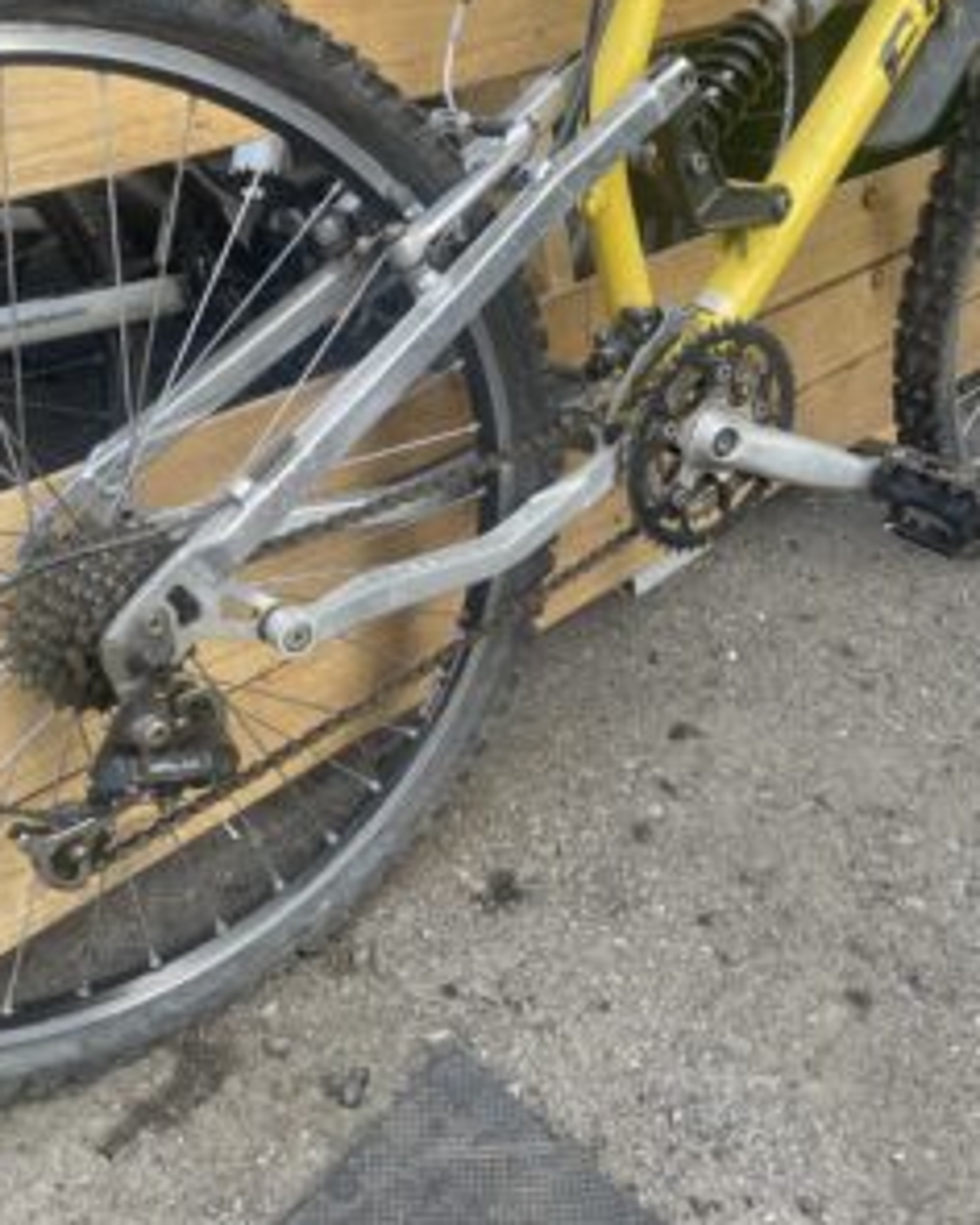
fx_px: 1124
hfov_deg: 47.1
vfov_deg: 57.2
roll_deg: +0.9
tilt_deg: -34.7
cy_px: 590
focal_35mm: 31
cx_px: 444
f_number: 1.6
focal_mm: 4.2
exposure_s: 1/222
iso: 32
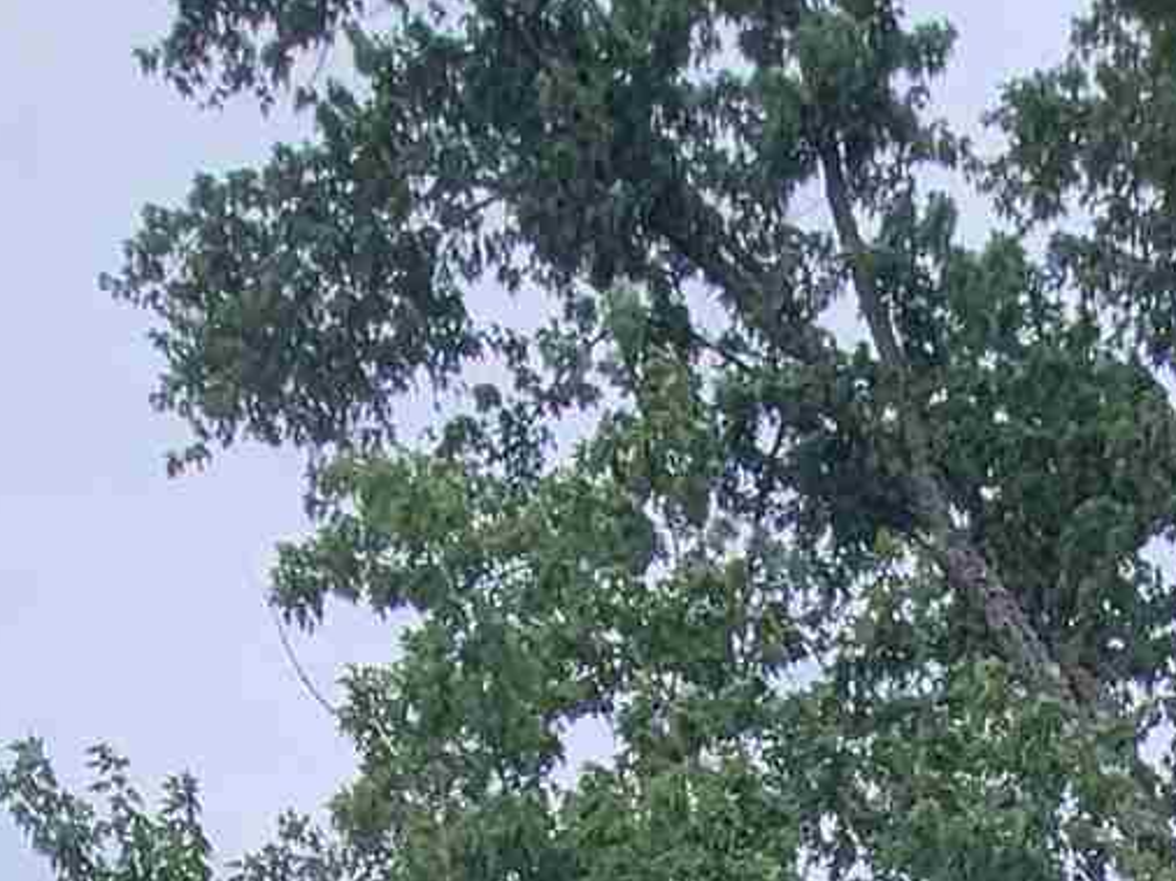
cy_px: 2485
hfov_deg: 23.4
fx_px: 2683
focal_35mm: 79
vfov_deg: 11.9
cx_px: 1246
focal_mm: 2.2
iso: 50
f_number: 2.2
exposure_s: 1/1120
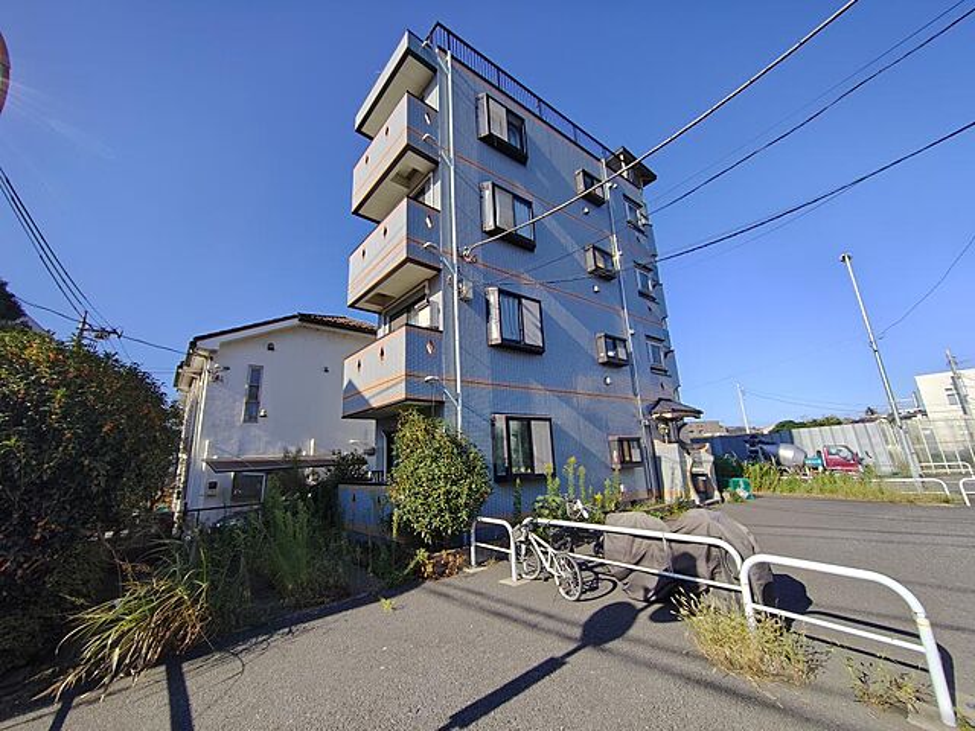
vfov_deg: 89.9
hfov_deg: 106.2
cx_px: 488
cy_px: 366
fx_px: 366
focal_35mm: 13
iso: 50
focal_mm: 2.16
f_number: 2.2
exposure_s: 1/621
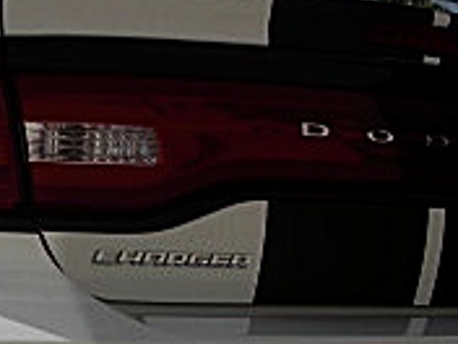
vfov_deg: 11.2
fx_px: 1733
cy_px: 341
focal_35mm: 131
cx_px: -75
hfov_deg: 14.6
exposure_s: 1/200
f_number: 7.9
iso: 50
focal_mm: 6.3
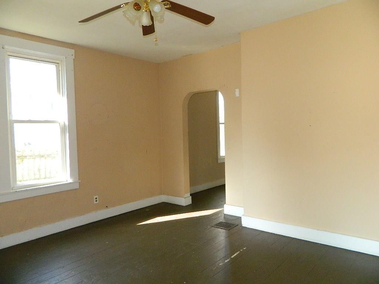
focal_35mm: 25
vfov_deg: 54.9
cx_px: 190
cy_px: 142
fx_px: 274
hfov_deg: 69.4
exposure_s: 1/30
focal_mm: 4.5
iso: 500
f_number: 8.7
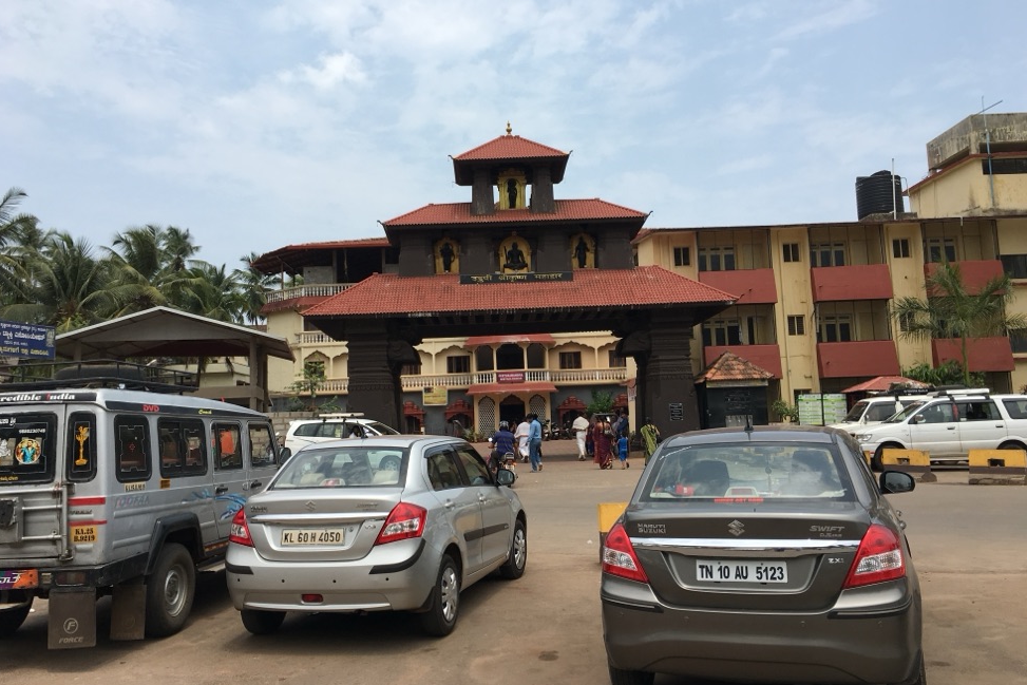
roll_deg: +2.8
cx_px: 508
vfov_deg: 42.3
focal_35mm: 31
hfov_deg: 60.3
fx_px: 884
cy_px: 311
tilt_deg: +6.8
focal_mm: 4.15
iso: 25
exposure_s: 1/1789
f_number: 2.2
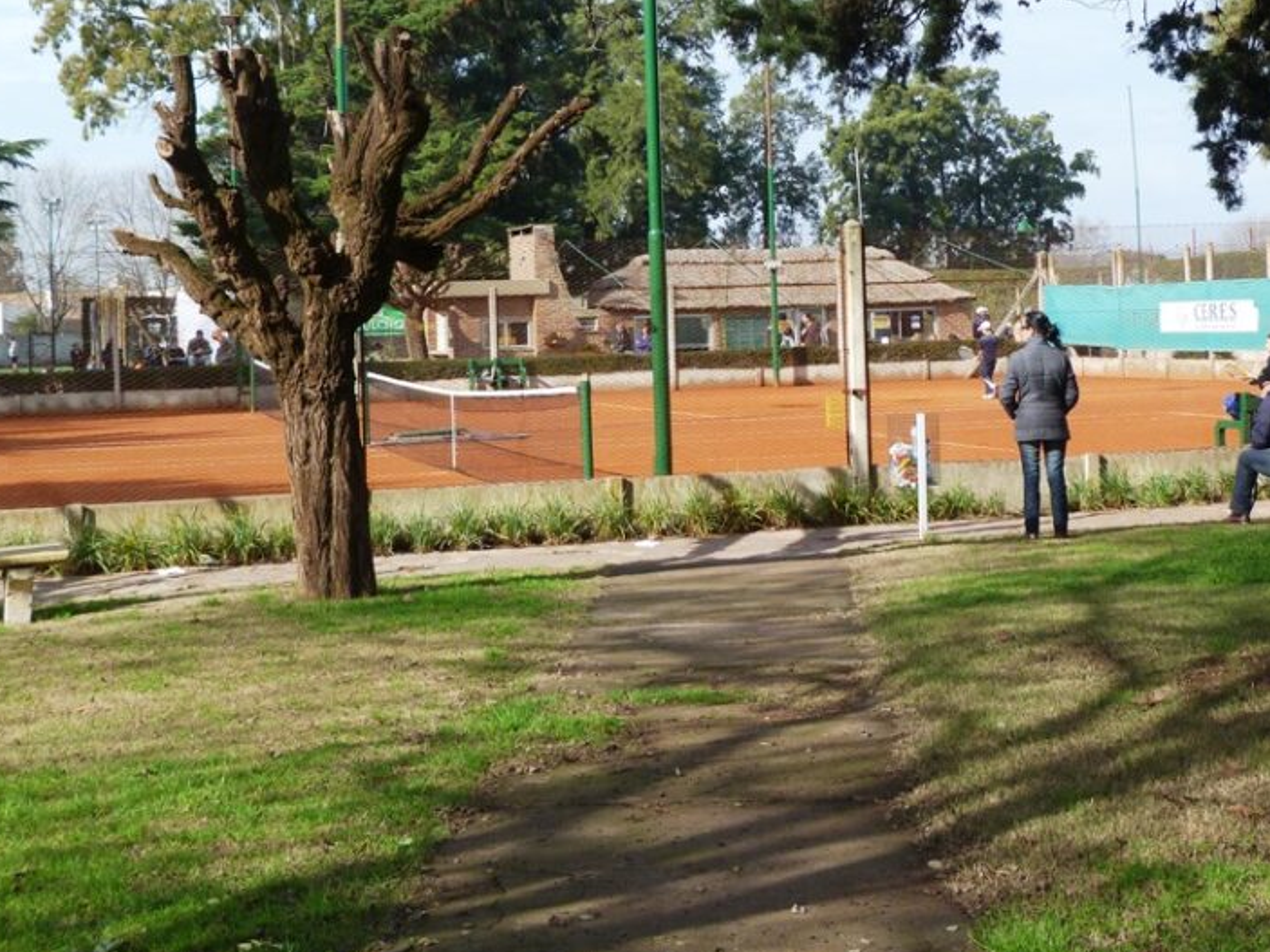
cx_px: 757
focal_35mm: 67
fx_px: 2458
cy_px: 314
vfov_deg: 21.8
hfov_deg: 28.9
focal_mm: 8.3
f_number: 3.2
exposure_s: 1/500
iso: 100
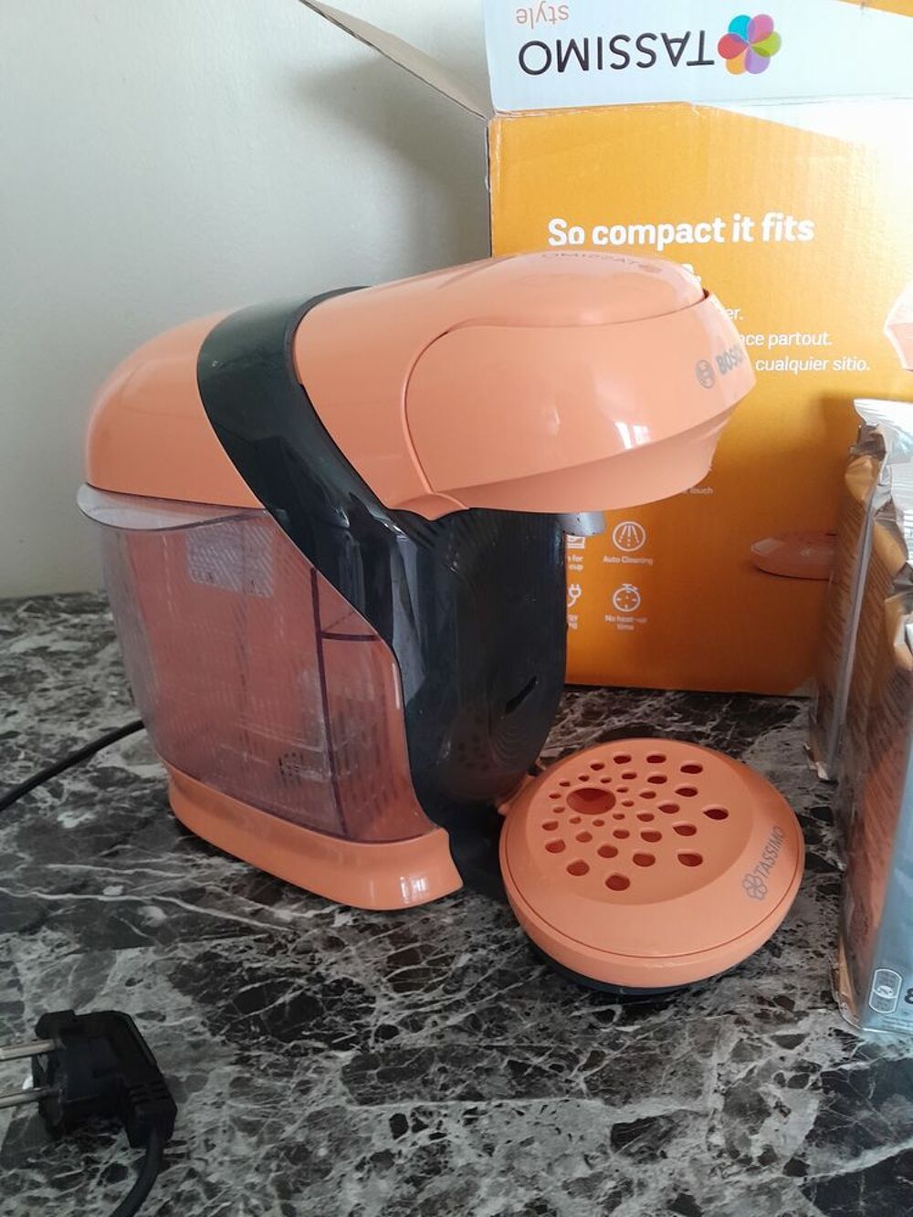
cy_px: 608
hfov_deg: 53.1
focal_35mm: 26
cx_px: 456
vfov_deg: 67.3
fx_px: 914
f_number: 1.8
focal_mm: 3.98
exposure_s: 1/33
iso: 500
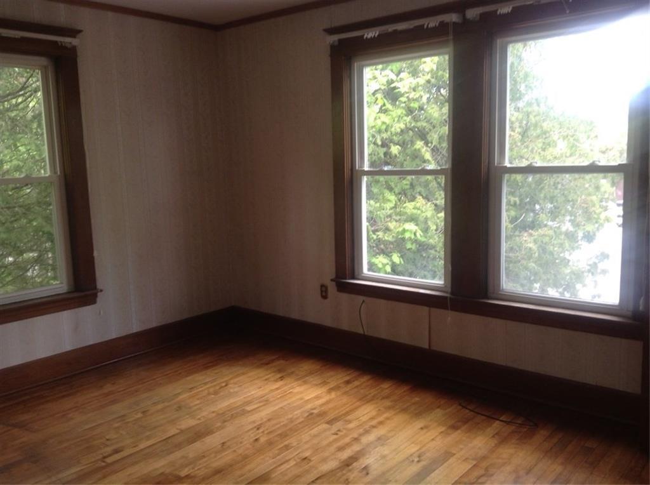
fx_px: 618
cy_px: 242
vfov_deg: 42.8
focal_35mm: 33
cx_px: 325
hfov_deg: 55.4
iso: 32
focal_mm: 3.3
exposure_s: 1/25
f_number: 2.4
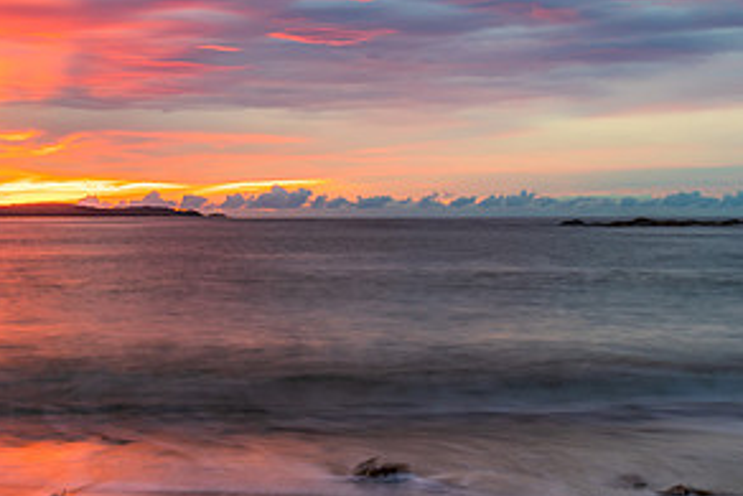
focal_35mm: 73
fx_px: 1507
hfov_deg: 26.9
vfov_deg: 18.5
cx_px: 107
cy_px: 100
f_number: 9
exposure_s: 2.5
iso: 100
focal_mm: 35
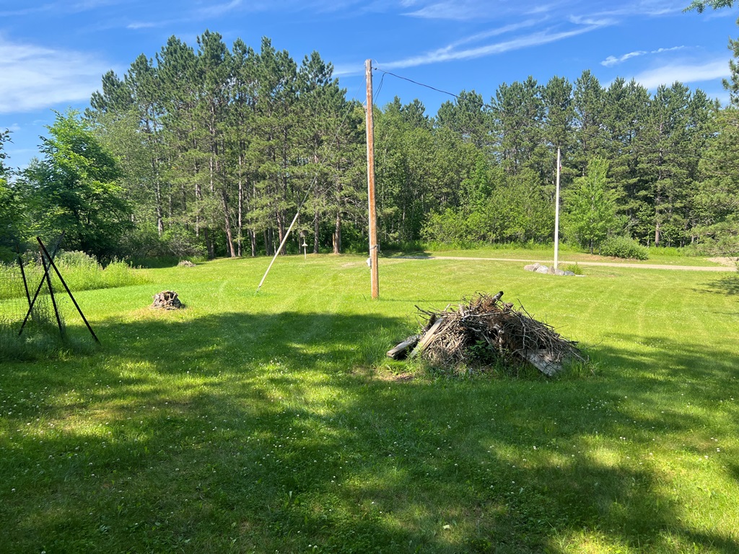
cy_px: 277
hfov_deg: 67.3
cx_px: 370
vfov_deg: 53.1
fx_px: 555
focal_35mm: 26
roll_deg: +2.7
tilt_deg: -5.3
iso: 50
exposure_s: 1/1575
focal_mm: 5.7
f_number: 1.5
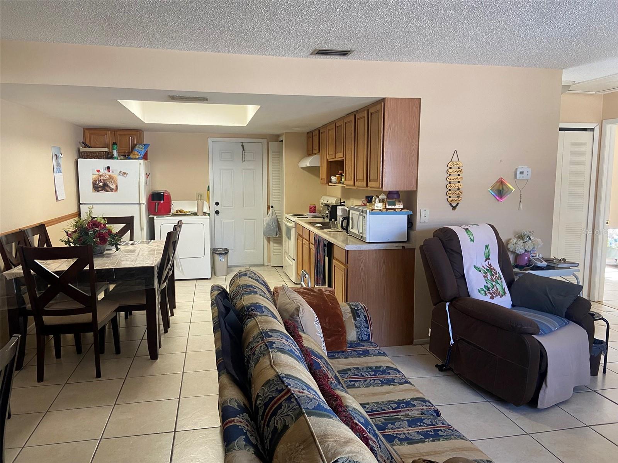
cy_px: 232
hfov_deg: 67.3
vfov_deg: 53.1
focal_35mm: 26
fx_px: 464
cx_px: 309
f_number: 1.8
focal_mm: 4.25
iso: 160
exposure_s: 1/60
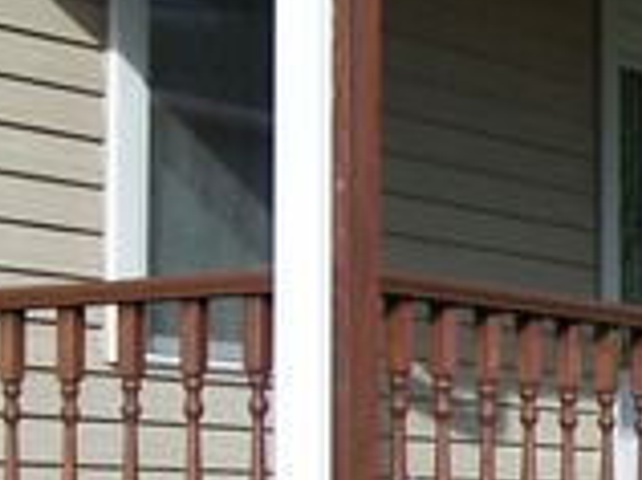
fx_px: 2852
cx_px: 455
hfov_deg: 12.8
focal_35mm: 154
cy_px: 456
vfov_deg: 9.6
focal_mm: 6.3
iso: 80
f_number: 2.8
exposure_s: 1/1000
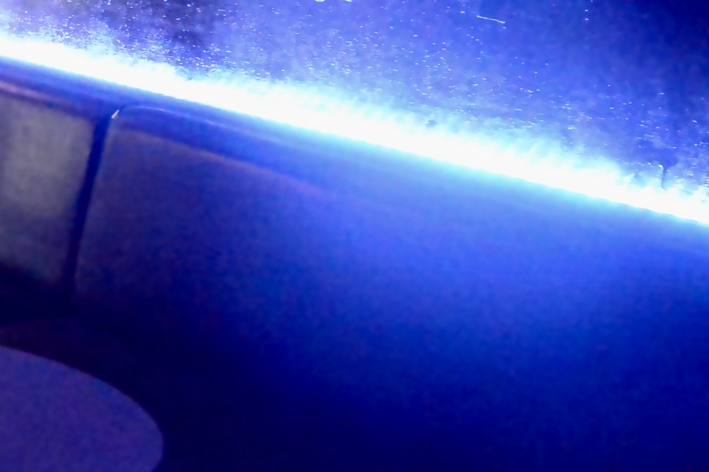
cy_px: 114
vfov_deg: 18.5
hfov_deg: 24.4
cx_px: -197
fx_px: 1437
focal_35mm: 73
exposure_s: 1/40
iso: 25600
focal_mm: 20
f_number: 3.2
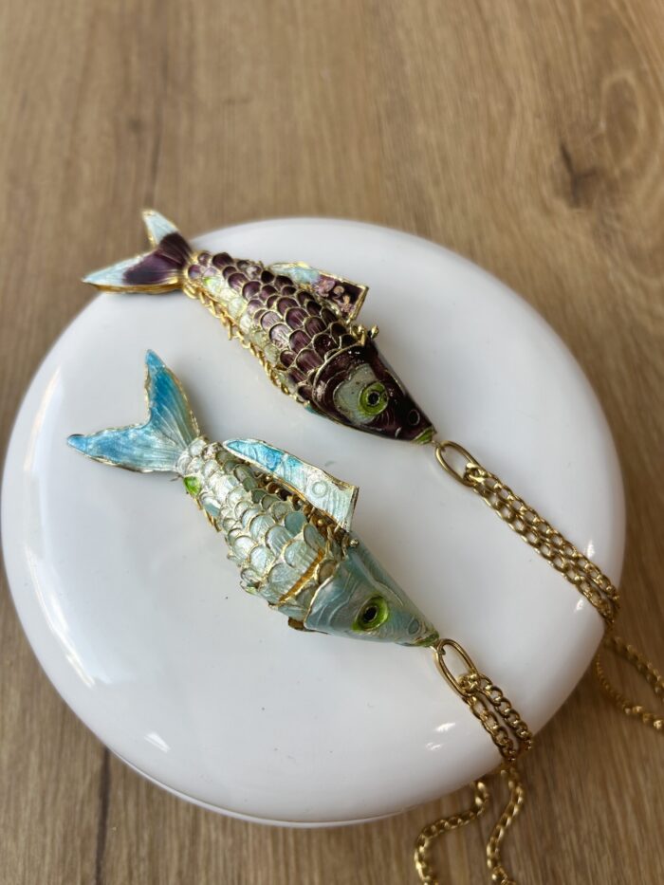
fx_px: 665
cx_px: 332
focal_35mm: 26
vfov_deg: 67.3
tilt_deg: -66.6
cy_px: 442
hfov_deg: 53.1
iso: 40
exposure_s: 1/259
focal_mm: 5.7
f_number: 1.5
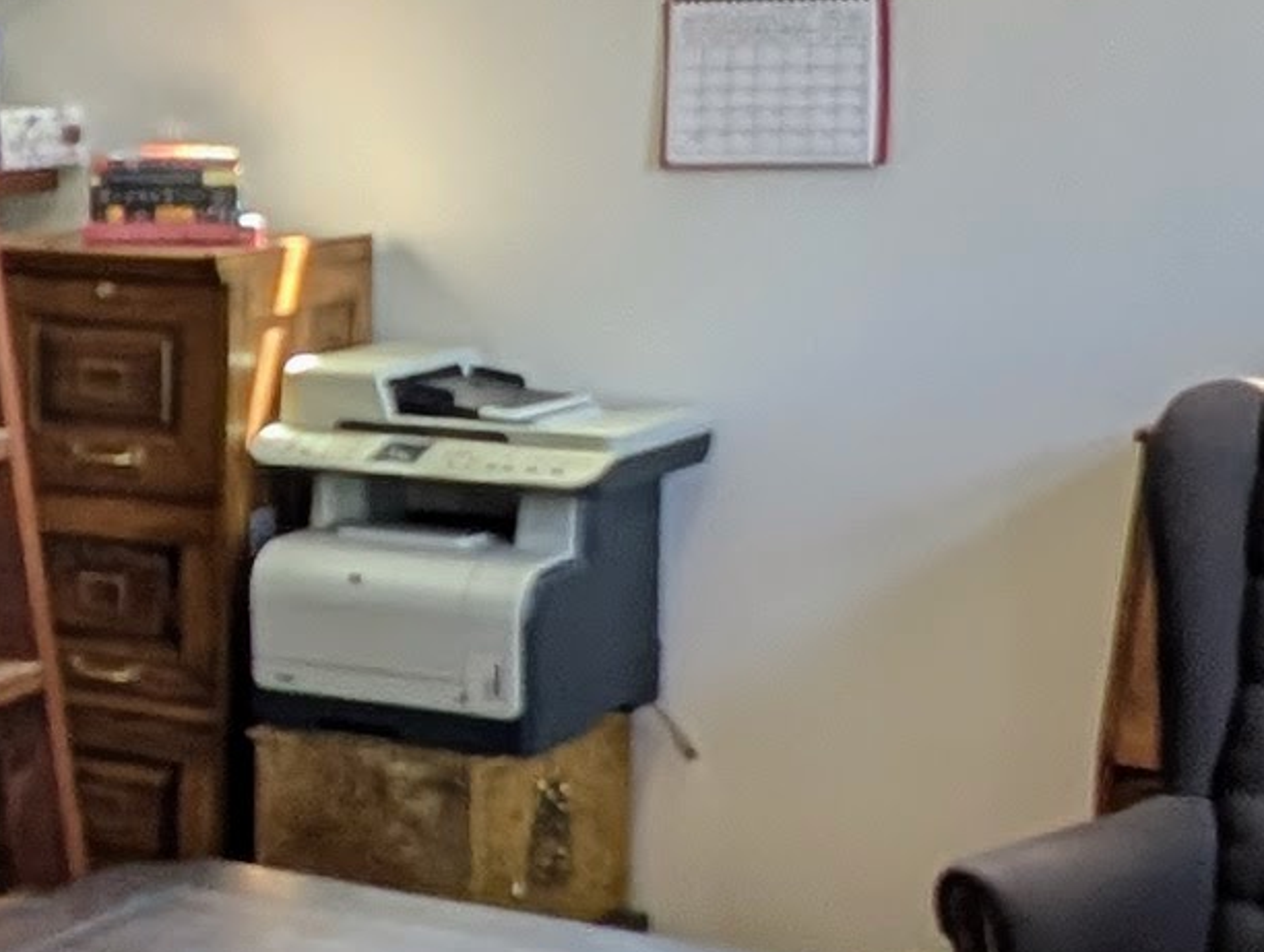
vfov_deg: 18.5
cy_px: 386
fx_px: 2926
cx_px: -107
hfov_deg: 23.0
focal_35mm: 80
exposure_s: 1/40
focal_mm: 2.23
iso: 46
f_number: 1.95
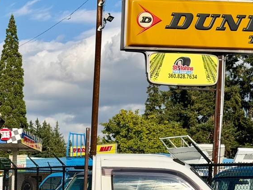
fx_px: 797
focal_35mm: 109
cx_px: 41
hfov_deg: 17.8
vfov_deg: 13.3
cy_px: 209
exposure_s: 1/9901
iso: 64
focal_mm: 6.76
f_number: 1.78
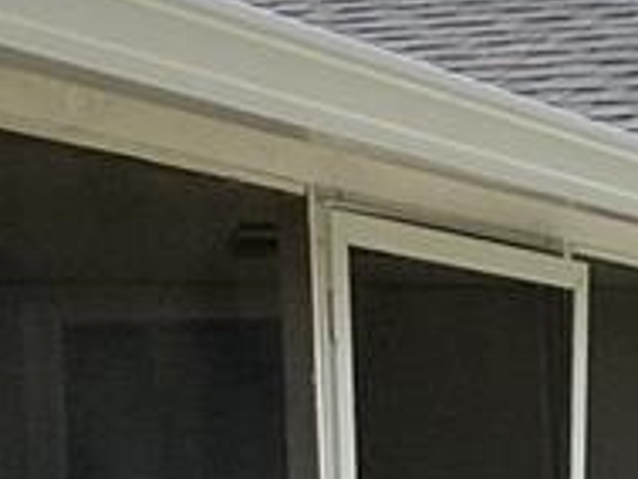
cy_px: 870
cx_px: 969
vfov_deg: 8.5
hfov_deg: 11.3
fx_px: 3098
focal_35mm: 168
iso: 25
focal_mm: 3.3
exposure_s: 1/1894
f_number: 2.4
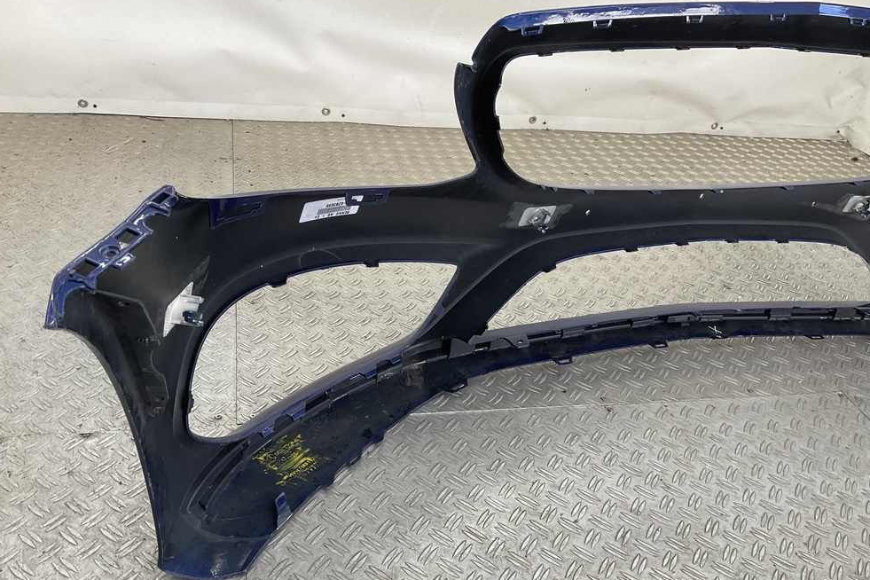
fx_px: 749
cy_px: 310
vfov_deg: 42.3
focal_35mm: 31
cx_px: 428
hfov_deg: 60.3
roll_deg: -10.8
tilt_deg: -33.5
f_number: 1.8
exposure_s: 1/120
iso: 32
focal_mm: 3
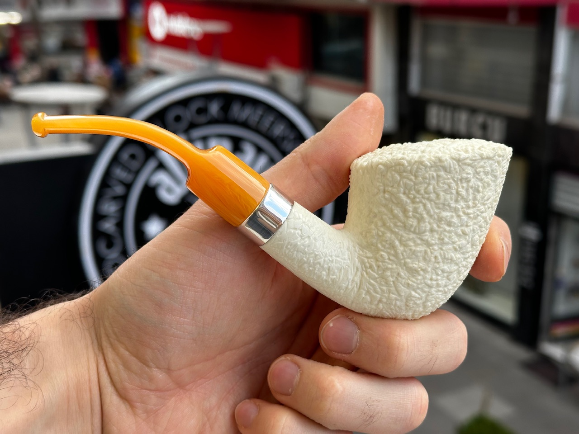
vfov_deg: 30.3
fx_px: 803
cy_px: 217
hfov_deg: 39.7
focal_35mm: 48
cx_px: 290
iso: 64
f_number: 1.78
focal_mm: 6.86
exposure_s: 1/287
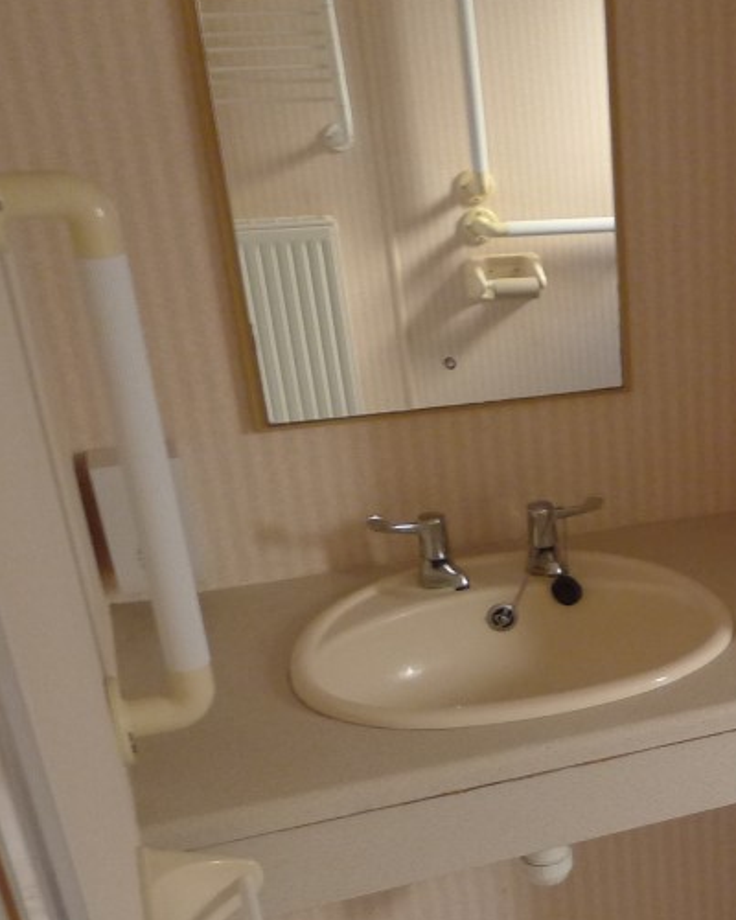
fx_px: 1416
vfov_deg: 35.2
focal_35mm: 52
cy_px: 694
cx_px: 974
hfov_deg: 25.0
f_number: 2
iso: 400
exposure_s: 1/20
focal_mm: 5.1
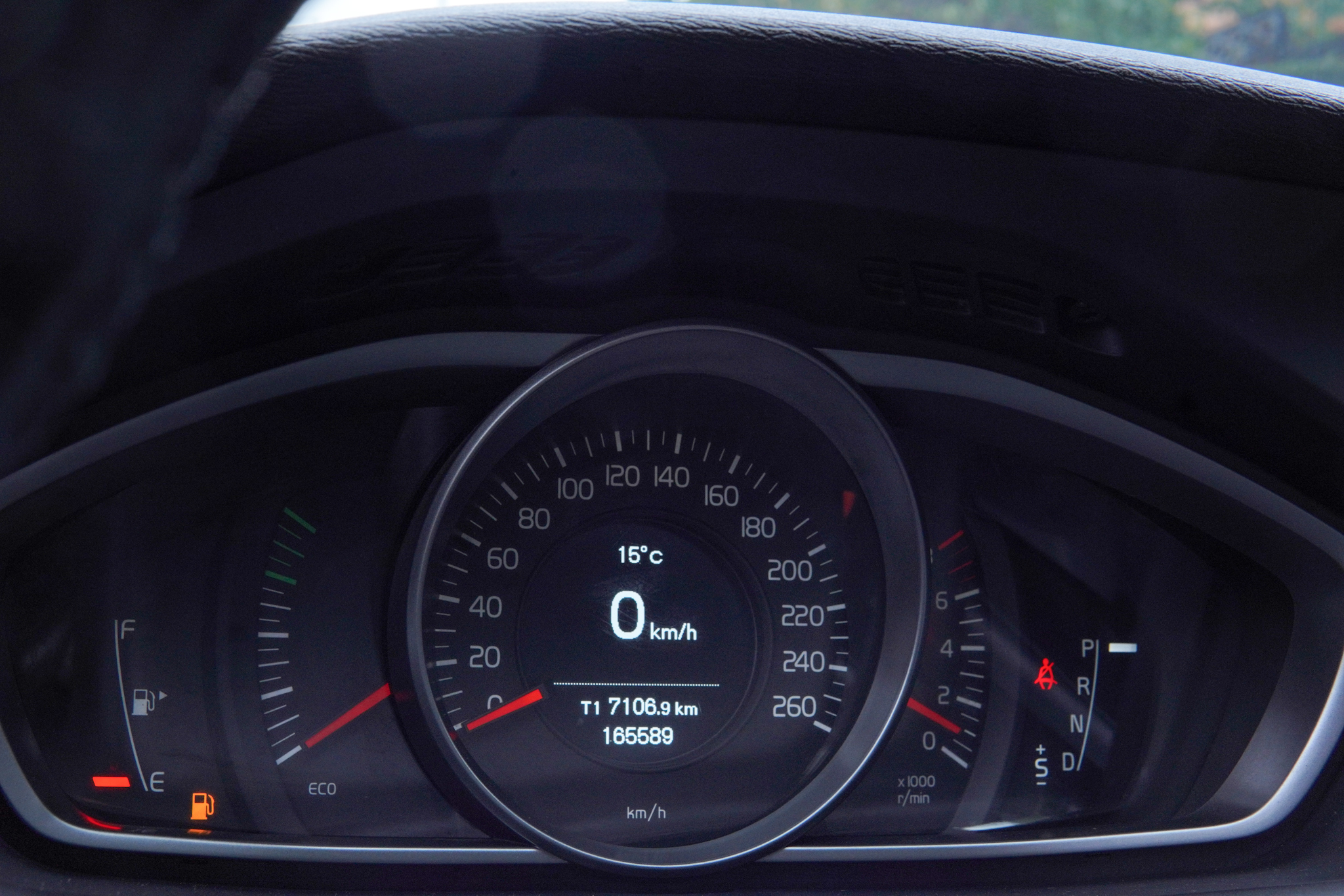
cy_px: 448
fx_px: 1680
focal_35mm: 45
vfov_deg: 29.9
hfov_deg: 43.6
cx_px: 672
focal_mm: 30
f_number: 10
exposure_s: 1/125
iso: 500
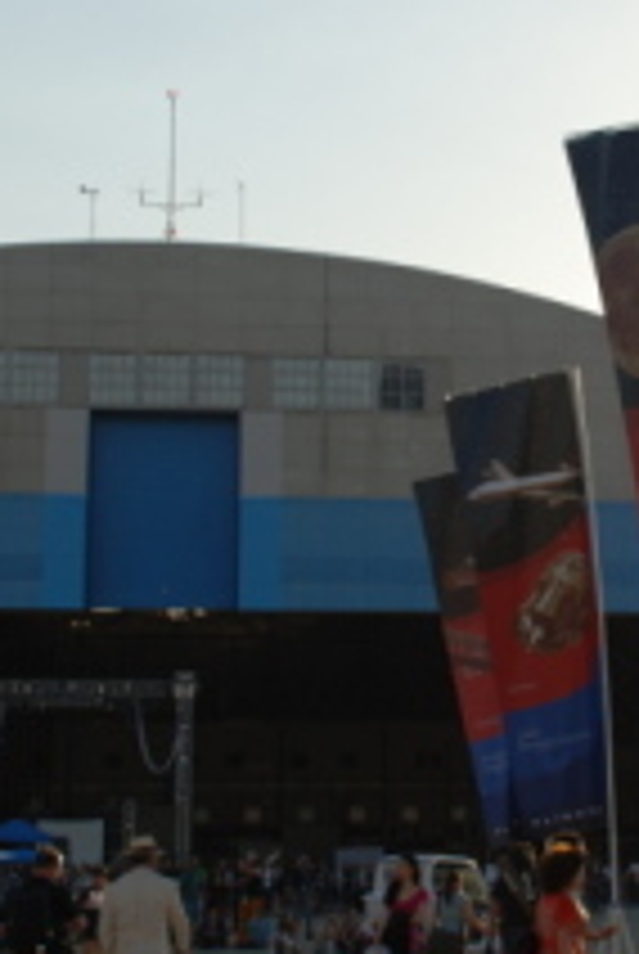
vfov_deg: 20.6
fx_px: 2627
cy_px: 441
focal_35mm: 99
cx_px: 598
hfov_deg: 13.7
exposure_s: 1/200
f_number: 8
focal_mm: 28
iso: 100
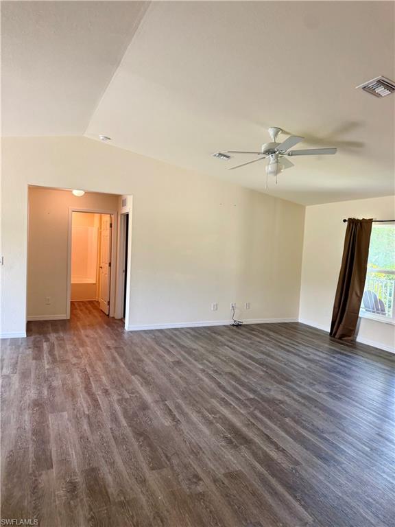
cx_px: 198
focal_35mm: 24
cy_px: 264
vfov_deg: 71.6
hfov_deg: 56.8
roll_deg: -2.0
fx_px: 365
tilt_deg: -5.5
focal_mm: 6.76
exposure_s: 1/120
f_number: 1.78
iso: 125
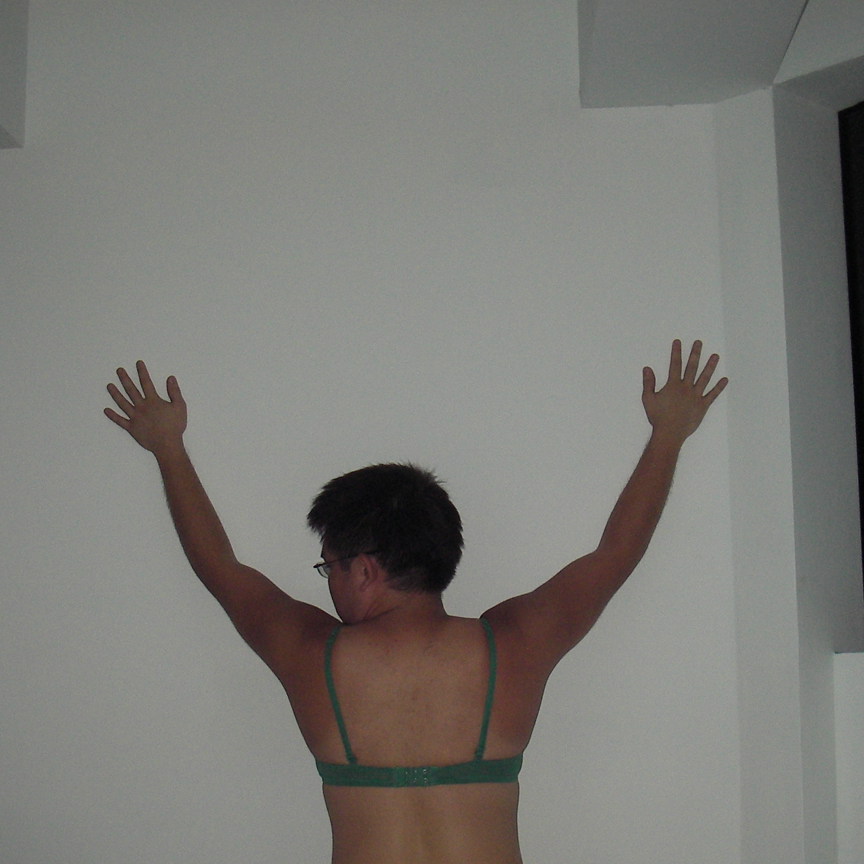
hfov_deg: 32.2
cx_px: 470
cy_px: 492
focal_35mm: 53
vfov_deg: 32.2
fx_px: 1497
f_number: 3.3
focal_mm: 6.3
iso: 100
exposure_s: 1/30
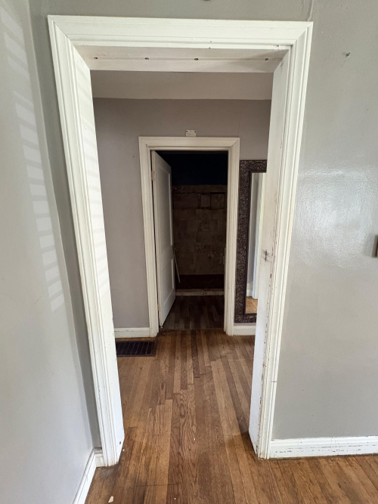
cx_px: 189
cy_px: 252
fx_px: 204
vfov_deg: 102.1
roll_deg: +0.4
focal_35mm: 14
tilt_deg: -11.0
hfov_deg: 85.7
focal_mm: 2.22
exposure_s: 1/60
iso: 1000
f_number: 2.2
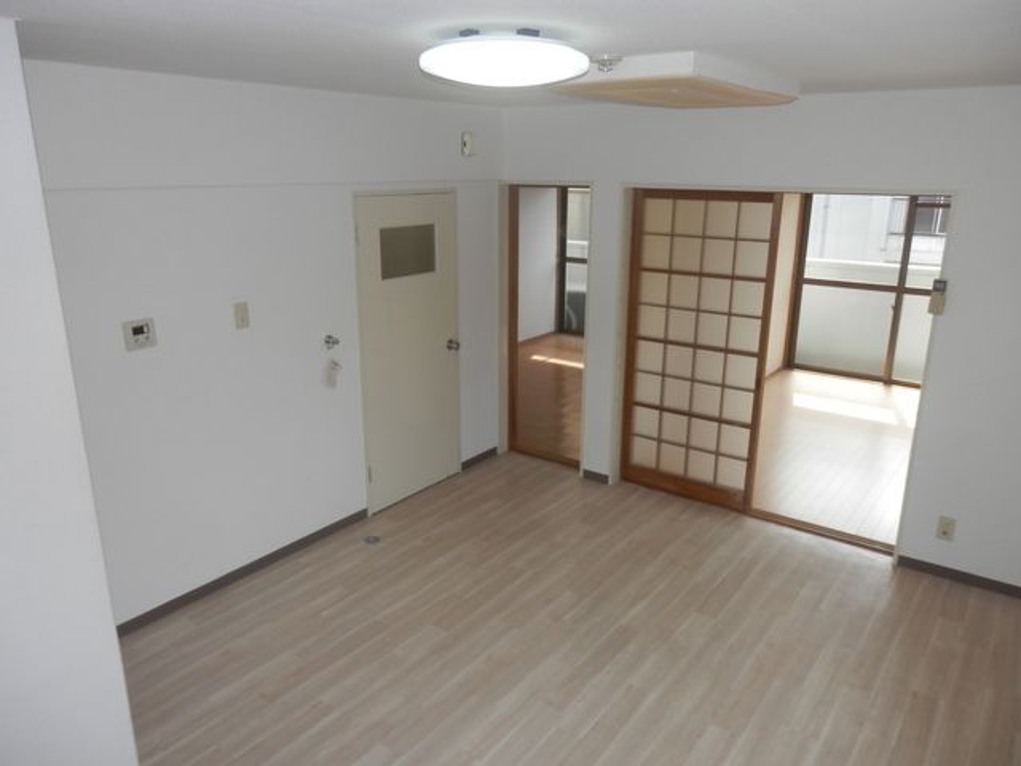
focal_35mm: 25
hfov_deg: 69.4
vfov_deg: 54.9
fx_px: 737
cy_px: 383
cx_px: 510
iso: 80
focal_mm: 4.5
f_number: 3
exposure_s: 1/125
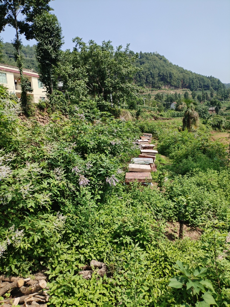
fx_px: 230
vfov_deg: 67.3
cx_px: 115
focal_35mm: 26
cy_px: 154
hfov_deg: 53.1
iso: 100
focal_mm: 4.25
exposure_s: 1/831
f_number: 1.8
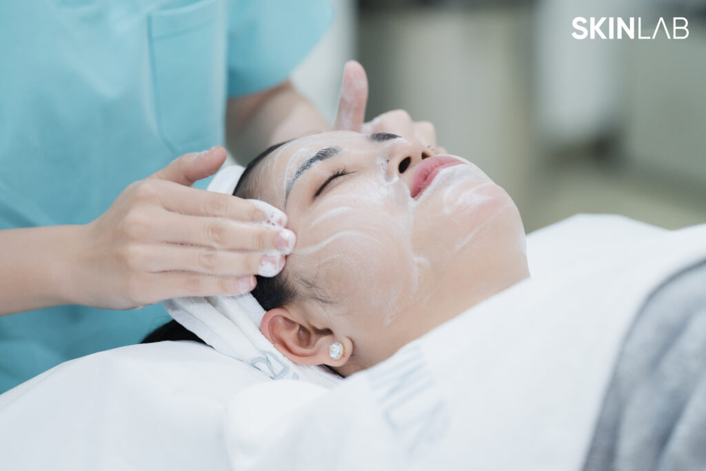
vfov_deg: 6.9
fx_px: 3923
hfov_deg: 10.3
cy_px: 236
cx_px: 353
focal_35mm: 200
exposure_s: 1/250
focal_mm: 200
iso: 800
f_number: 4
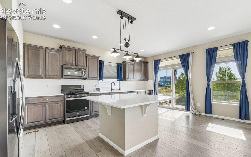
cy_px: 85
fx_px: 109
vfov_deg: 71.1
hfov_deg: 97.8
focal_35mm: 16
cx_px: 127
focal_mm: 10
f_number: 8
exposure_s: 1/20
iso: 800
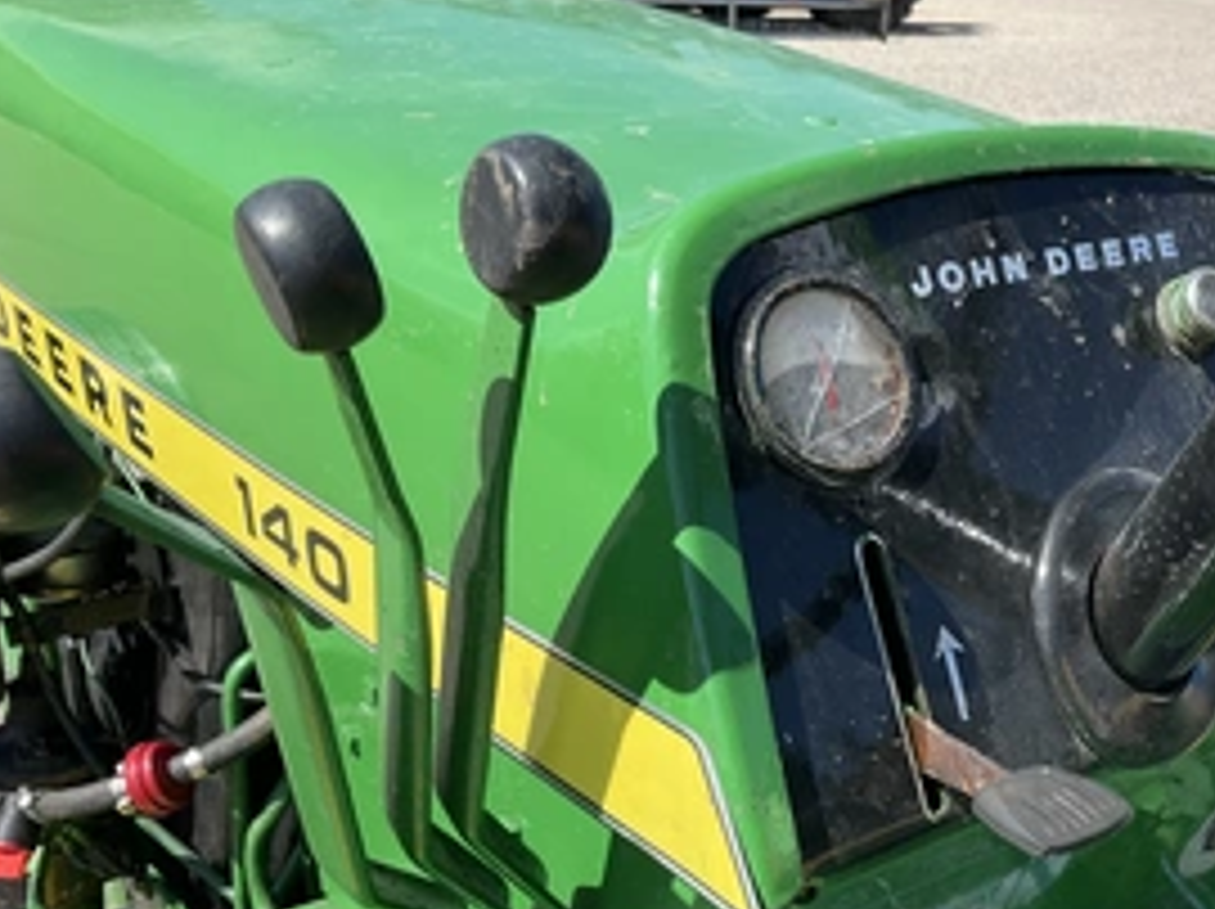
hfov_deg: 42.8
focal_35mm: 43
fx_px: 1508
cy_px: 644
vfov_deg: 33.1
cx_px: 873
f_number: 1.8
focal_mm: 3
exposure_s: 1/1451
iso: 25
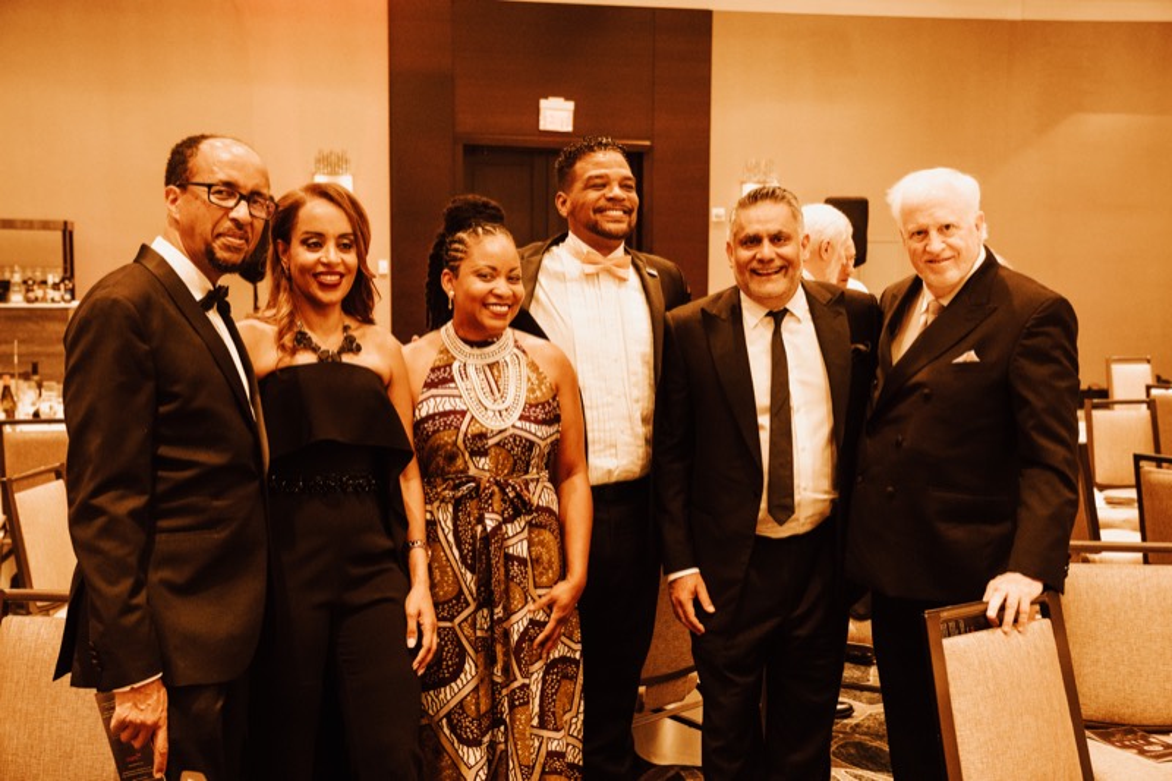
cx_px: 586
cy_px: 390
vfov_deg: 31.9
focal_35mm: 42
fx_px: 1367
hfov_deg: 46.4
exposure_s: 1/100
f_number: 3.2
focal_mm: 28
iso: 6400
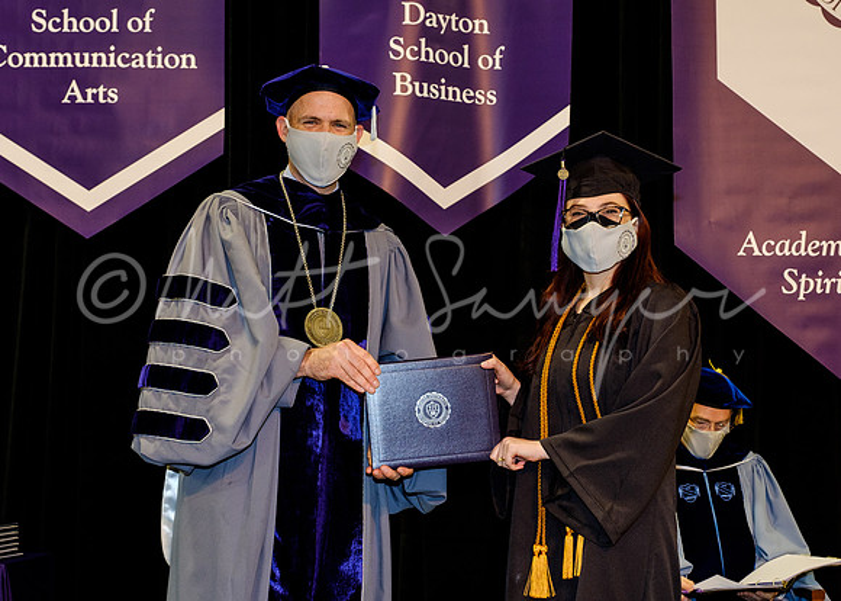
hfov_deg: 32.0
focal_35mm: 61
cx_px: 445
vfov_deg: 23.1
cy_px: 343
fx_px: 1466
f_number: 4.5
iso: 800
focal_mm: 30.2
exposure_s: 1/80
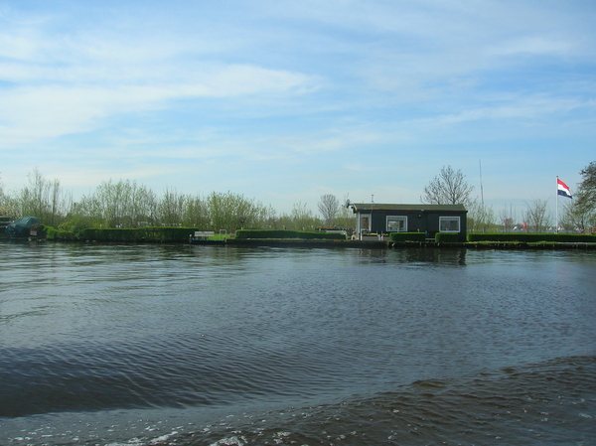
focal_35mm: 34
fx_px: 585
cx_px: 298
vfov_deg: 41.7
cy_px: 223
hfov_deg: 54.0
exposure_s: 1/473
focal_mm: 5.7
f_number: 4.9
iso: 50
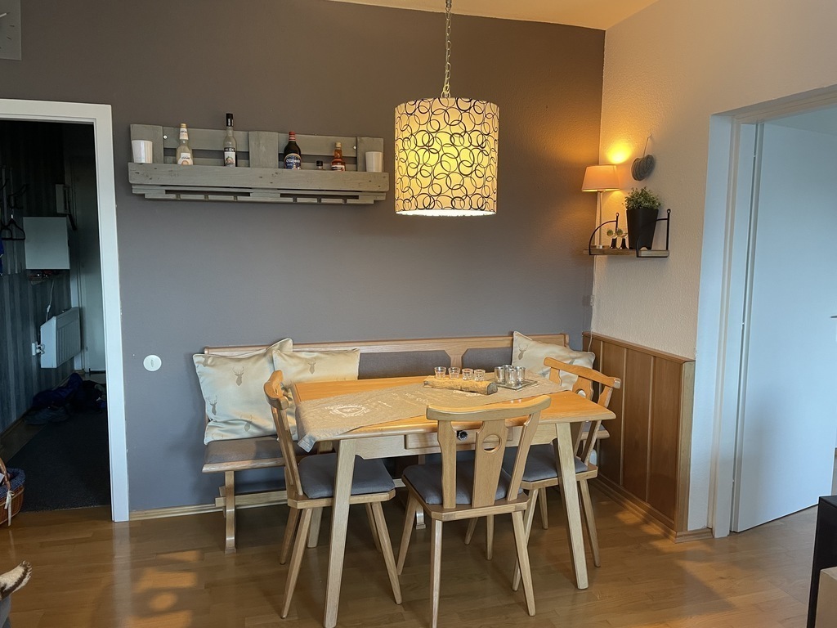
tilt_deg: -6.5
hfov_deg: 67.3
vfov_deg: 53.1
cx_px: 418
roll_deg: -0.6
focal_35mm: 26
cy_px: 314
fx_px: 629
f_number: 1.6
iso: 200
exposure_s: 1/51
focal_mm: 4.2
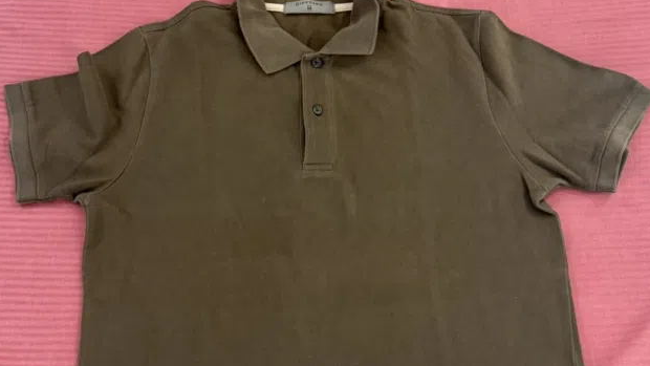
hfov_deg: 69.9
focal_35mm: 27
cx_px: 325
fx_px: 465
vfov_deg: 42.3
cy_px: 120
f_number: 1.78
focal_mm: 6.76
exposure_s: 1/30
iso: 1000
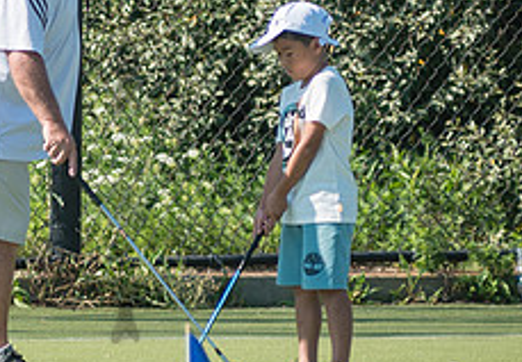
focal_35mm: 769
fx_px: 11294
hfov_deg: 2.6
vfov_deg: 1.8
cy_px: 132
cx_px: 10
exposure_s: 1/800
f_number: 4
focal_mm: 200
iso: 100
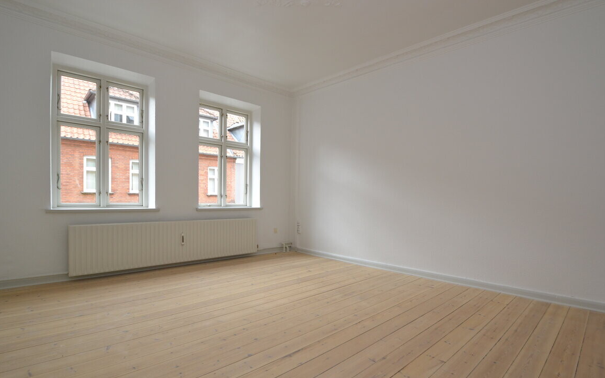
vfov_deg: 66.3
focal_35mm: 18
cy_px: 201
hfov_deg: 92.6
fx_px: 289
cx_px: 305
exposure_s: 1/125
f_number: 5.6
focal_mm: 11
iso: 400
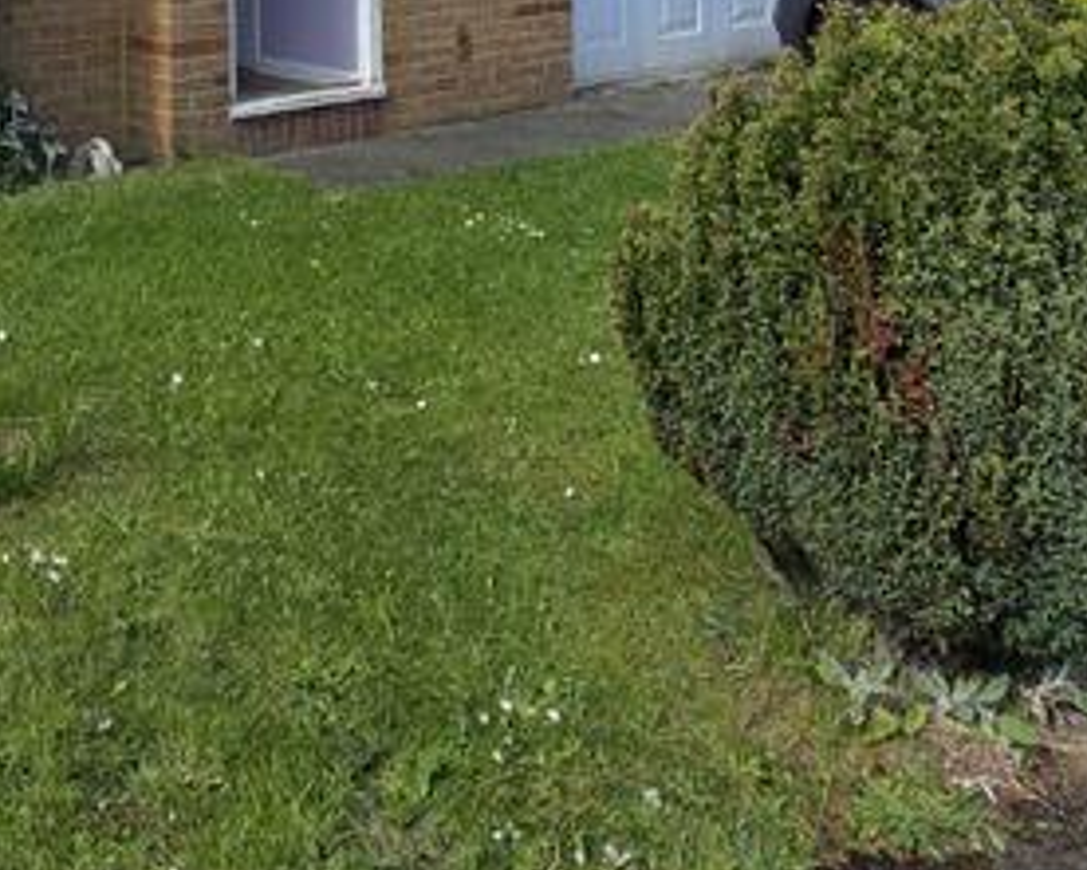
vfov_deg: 26.7
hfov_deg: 37.1
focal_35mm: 47
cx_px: 122
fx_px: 1513
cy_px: -283
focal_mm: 2.2
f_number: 1.9
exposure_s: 1/1623
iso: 40
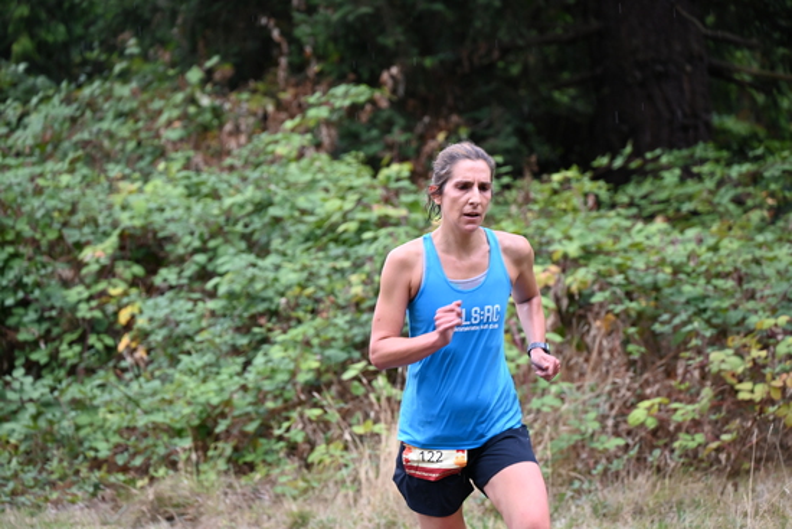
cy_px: 264
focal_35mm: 200
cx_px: 396
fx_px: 4401
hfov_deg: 10.3
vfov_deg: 6.9
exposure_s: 1/250
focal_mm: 200
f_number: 6.3
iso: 1100
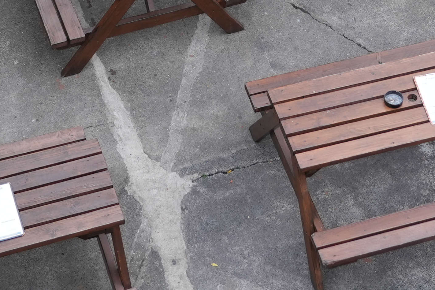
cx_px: 241
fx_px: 1667
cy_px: -245
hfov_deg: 14.9
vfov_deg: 9.4
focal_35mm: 138
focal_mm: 28
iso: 400
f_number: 4
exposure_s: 1/80
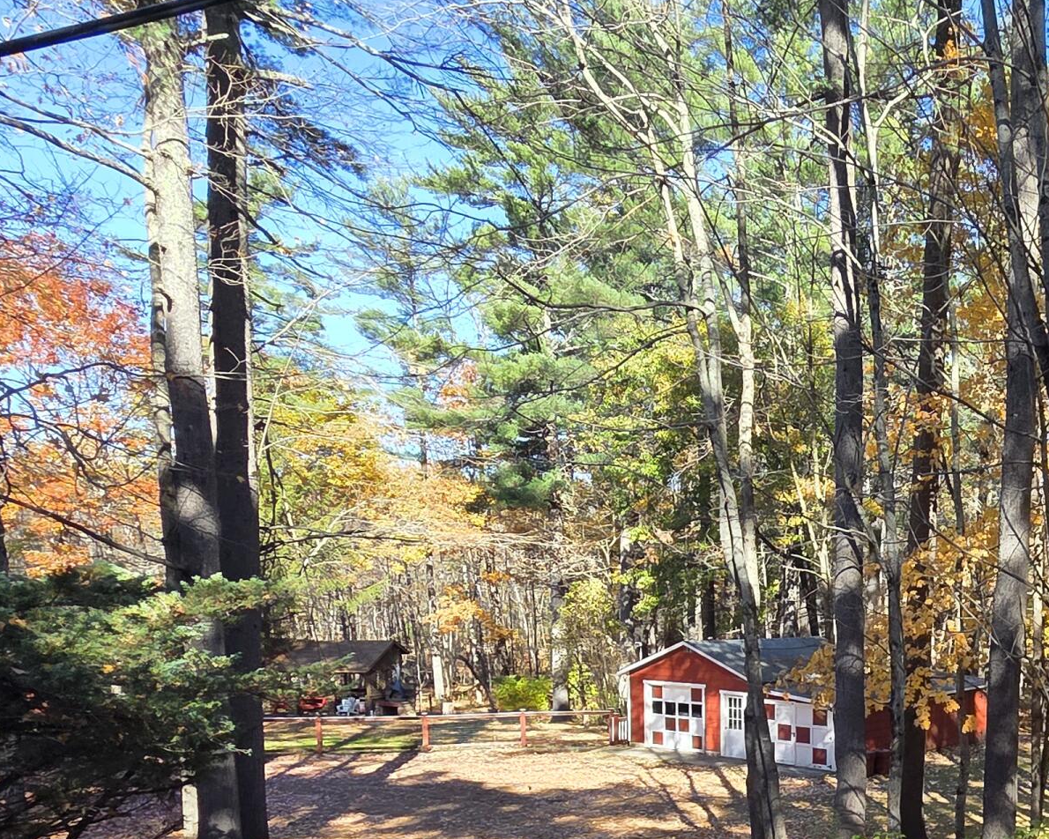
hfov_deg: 49.0
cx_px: 965
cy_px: 741
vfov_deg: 42.4
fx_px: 993
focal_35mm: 32
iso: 50
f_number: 2.2
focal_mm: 2.2
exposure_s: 1/359
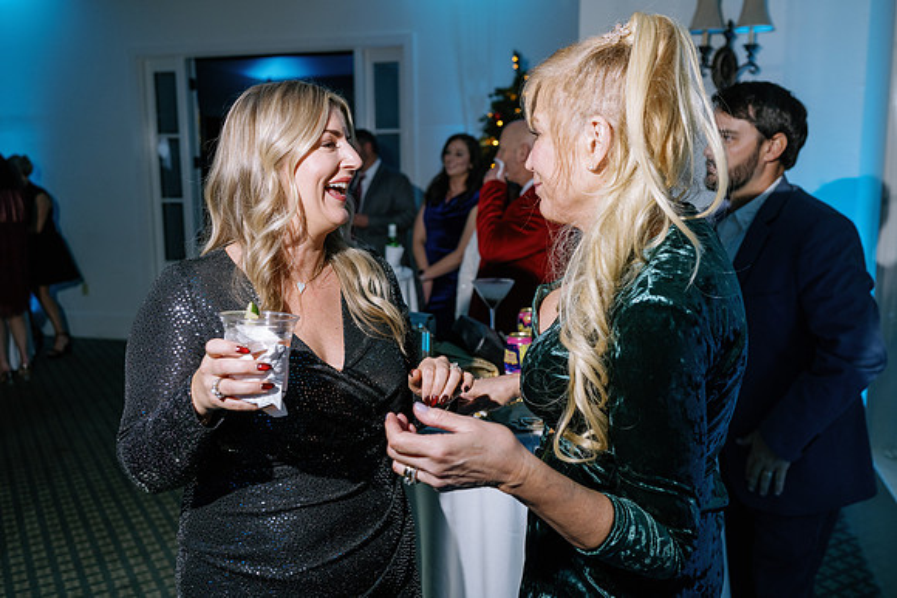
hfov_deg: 54.4
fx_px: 872
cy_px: 299
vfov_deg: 37.9
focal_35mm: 35
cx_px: 448
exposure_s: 1/125
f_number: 4
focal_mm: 35
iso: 800
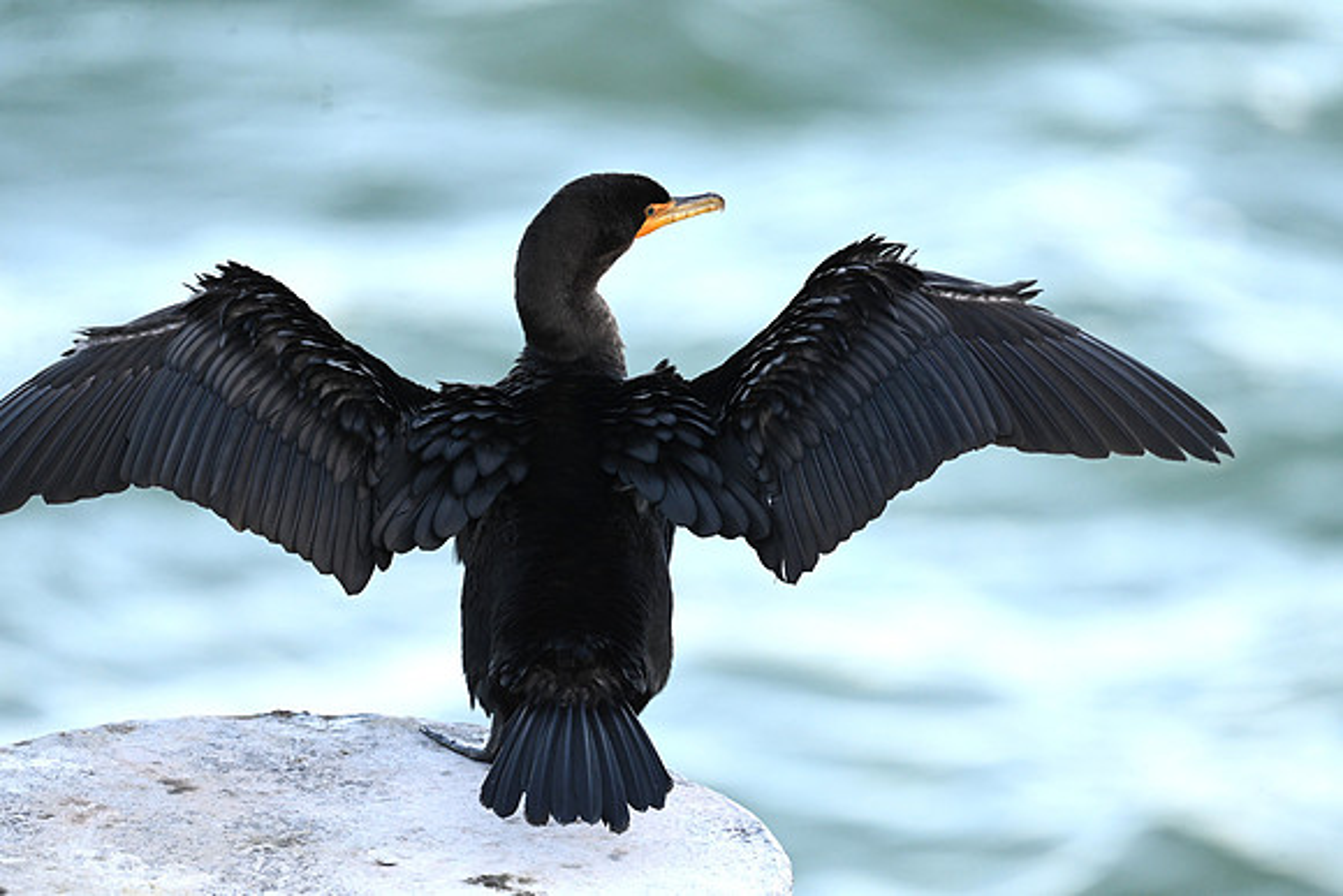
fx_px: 29850
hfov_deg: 2.6
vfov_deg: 1.7
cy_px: 448
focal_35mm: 800
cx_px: 672
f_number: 6.3
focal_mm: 800
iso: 1400
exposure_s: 1/800
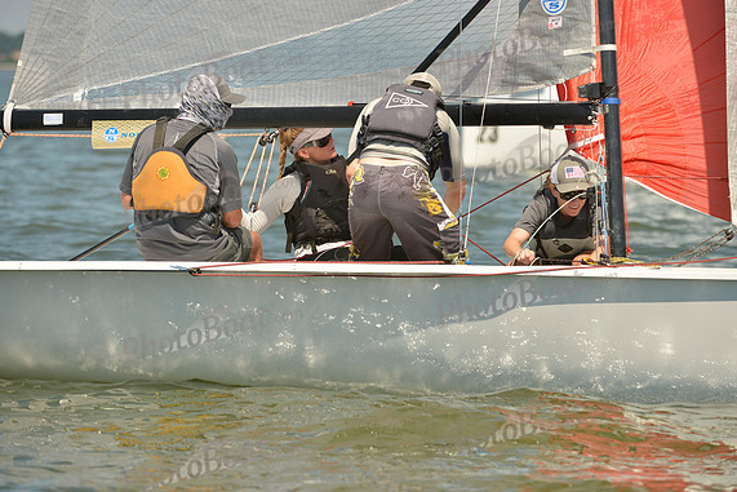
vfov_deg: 5.2
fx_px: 5406
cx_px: 370
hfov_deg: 7.8
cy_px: 246
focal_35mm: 264
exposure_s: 1/1000
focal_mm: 260
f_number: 6.3
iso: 200
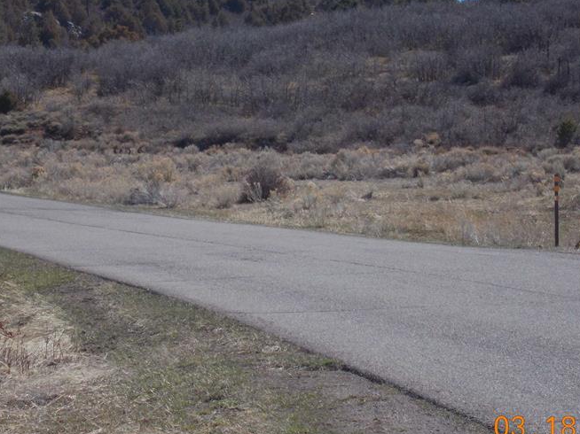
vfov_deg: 8.4
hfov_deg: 11.2
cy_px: 167
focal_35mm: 177
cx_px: 252
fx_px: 2965
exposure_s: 1/400
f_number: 6
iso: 80
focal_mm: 20.1
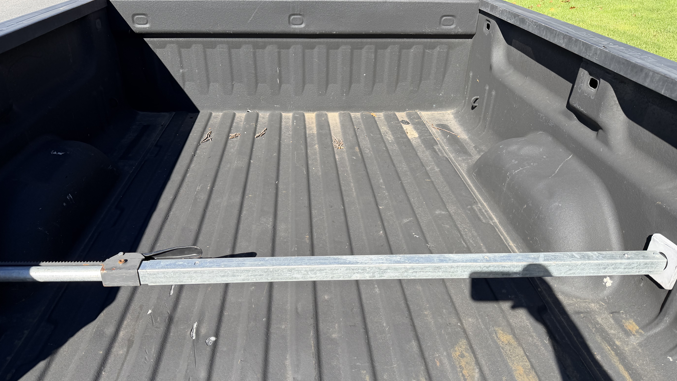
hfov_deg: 69.8
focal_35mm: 27
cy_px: 204
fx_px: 485
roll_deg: +0.4
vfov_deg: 42.9
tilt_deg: -31.2
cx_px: 328
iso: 80
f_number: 1.78
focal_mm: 6.76
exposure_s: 1/1689
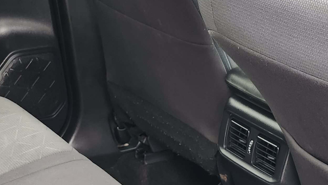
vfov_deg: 14.6
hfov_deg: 26.5
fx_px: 696
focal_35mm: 80
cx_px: 202
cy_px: 227
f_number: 1.8
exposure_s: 1/180
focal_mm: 5.54
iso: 200
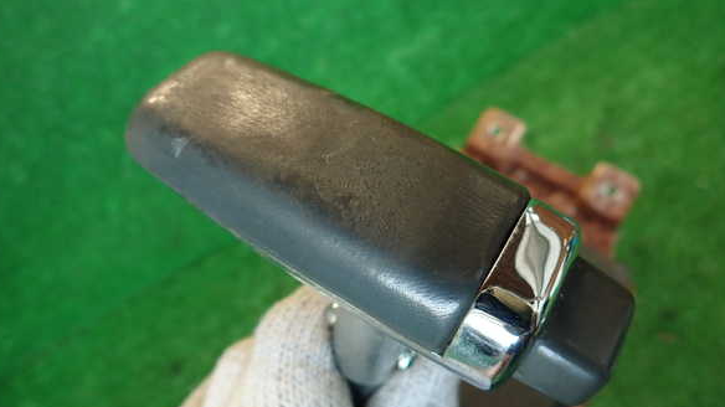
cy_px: 208
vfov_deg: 41.4
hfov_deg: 67.9
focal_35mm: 28
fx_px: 538
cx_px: 355
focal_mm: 4.5
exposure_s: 1/60
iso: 200
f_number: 2
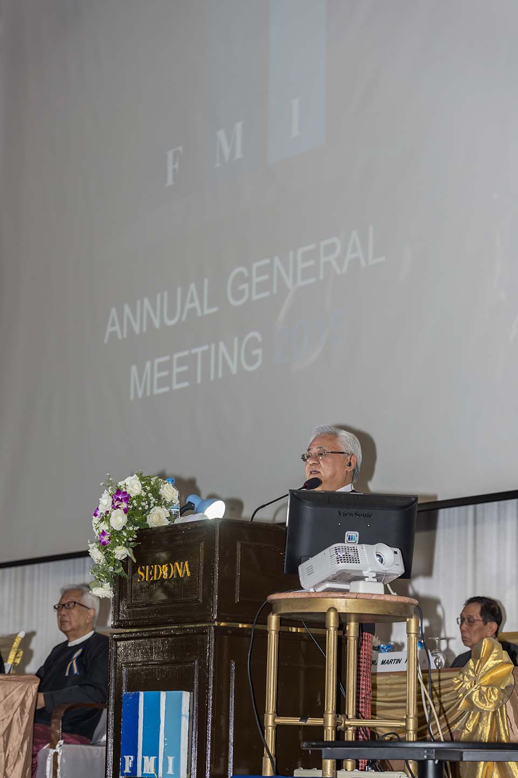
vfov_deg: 21.5
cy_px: 389
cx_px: 259
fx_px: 2052
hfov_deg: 14.4
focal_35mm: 95
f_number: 5
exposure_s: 1/60
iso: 800
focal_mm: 95
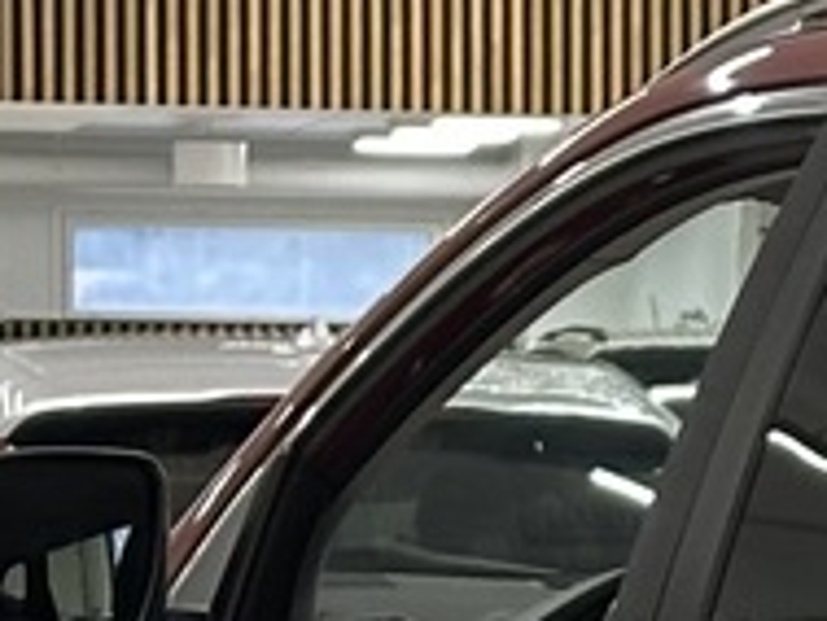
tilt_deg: -2.2
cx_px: 1847
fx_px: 8750
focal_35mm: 366
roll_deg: -0.3
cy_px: 822
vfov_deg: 4.1
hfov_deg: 5.3
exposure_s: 1/58
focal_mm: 6.86
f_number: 1.78
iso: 250
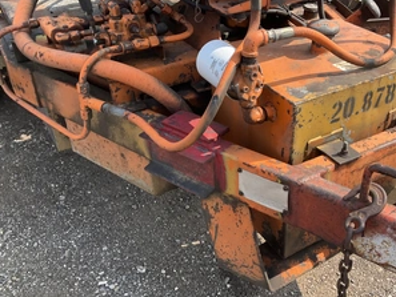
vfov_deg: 36.8
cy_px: 160
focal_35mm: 39
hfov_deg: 47.4
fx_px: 446
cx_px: 249
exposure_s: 1/627
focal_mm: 3
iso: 25
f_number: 1.8
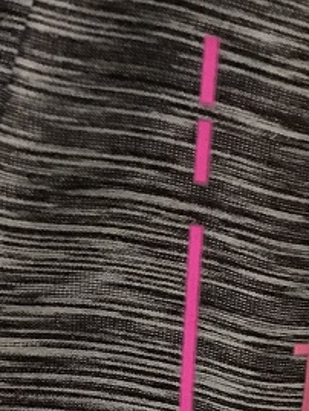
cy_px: 629
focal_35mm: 97
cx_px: 485
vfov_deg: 17.9
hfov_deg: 14.1
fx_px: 1154
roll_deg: -4.1
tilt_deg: -33.6
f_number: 1.8
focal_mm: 3.99
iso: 100
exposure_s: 1/14
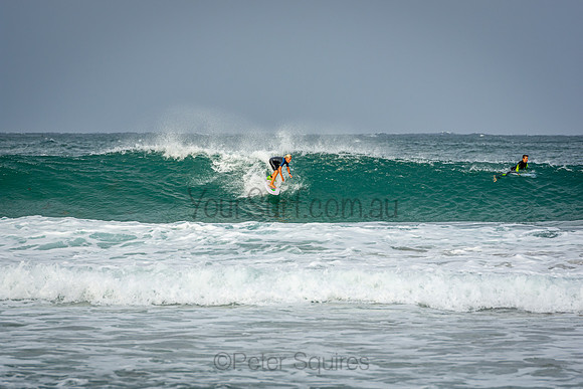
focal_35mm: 300
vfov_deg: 4.6
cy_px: 194
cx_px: 292
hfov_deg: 6.9
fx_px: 4859
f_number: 5.6
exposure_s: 1/800
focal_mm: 200
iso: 200
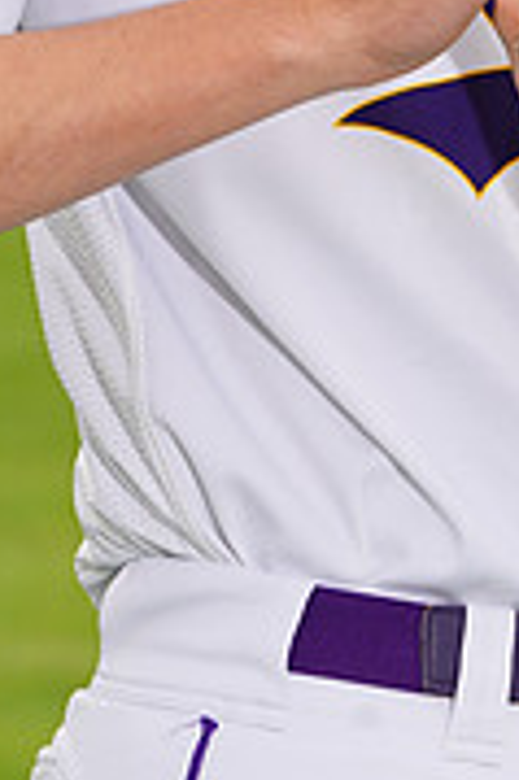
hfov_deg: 1.9
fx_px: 15296
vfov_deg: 2.9
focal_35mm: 706
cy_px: -322
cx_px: 299
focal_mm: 218
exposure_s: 1/250
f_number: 9
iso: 160
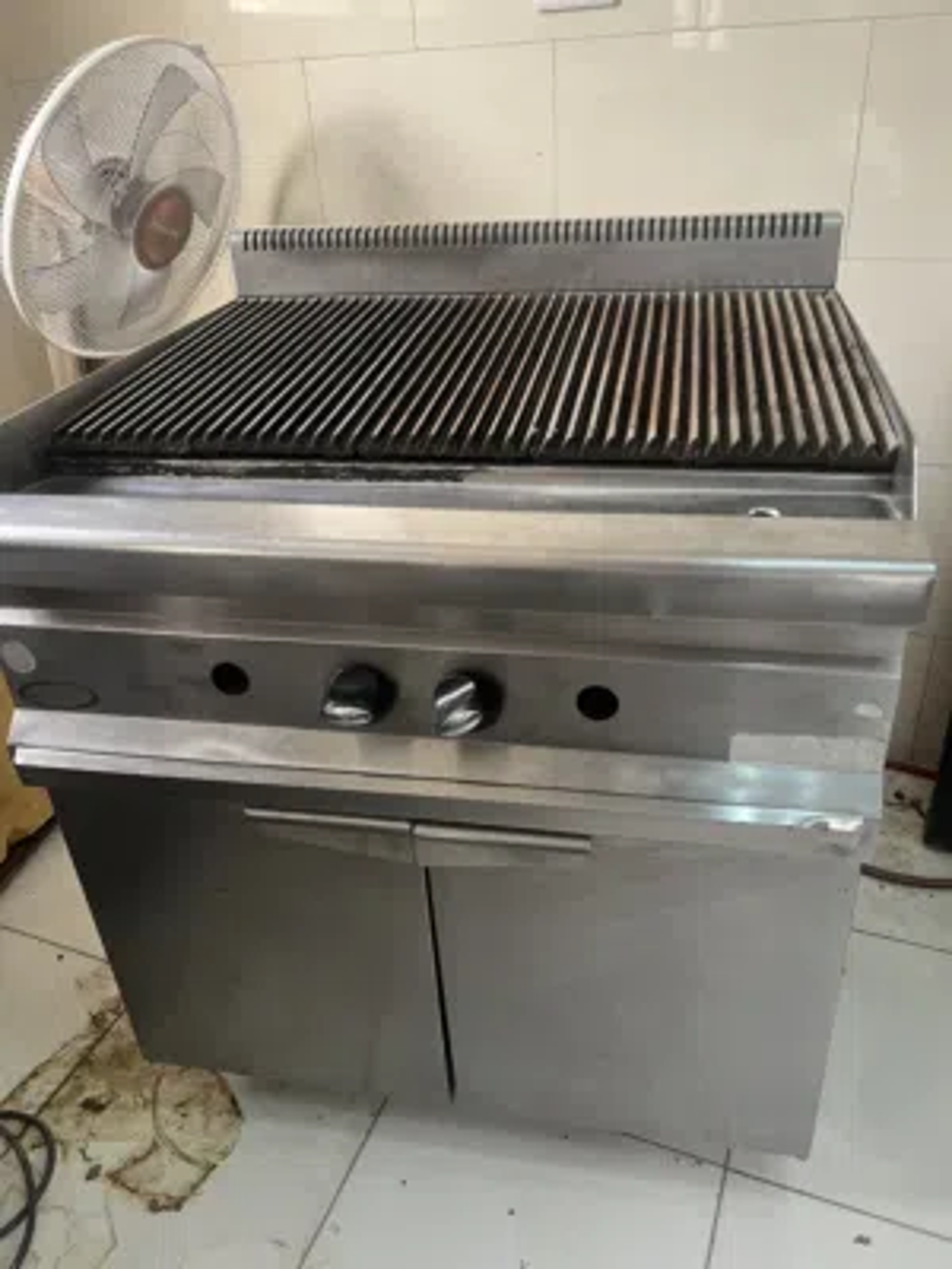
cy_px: 634
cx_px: 476
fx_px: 953
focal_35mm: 26
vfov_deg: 67.3
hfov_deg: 53.1
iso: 250
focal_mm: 5.7
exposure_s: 1/60
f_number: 1.5
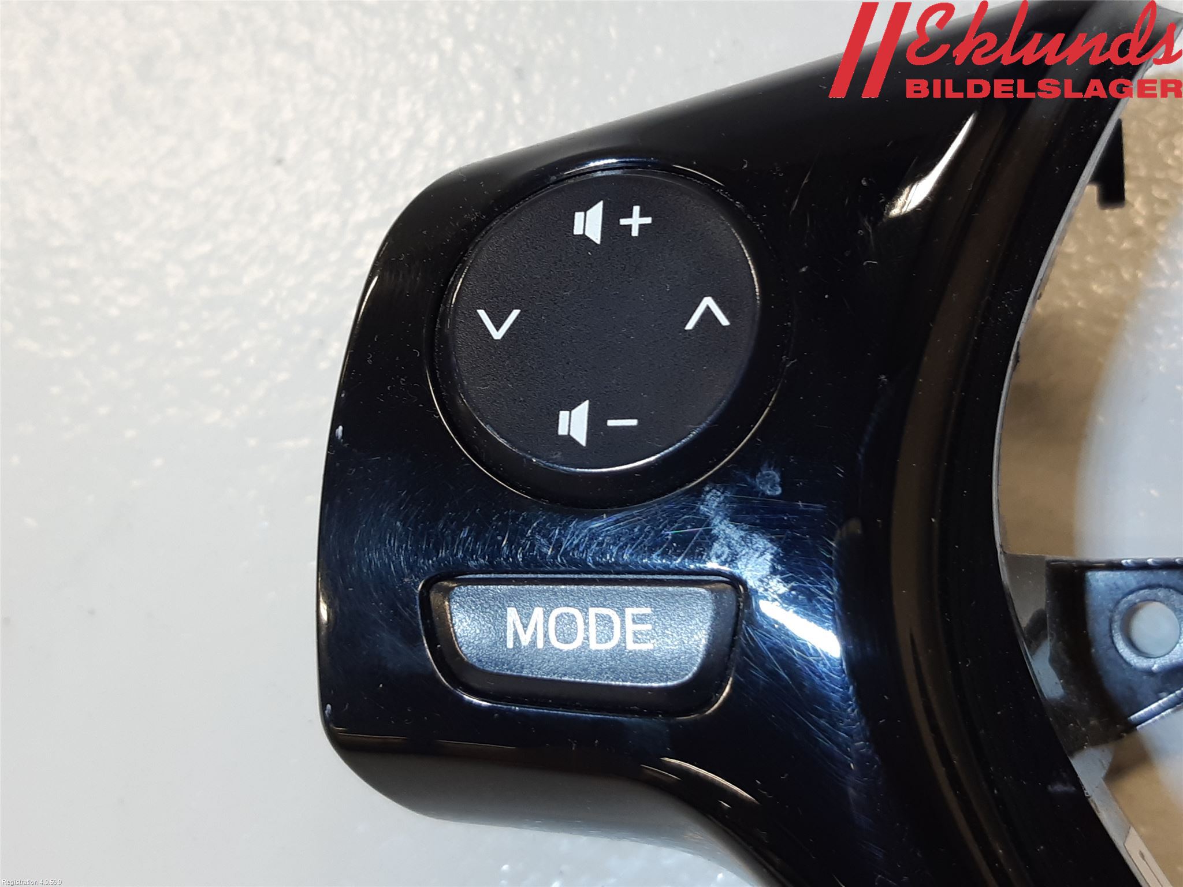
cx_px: 592
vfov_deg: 53.1
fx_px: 889
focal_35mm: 26
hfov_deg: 67.3
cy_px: 444
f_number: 1.7
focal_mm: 3.93
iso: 64
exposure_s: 1/50
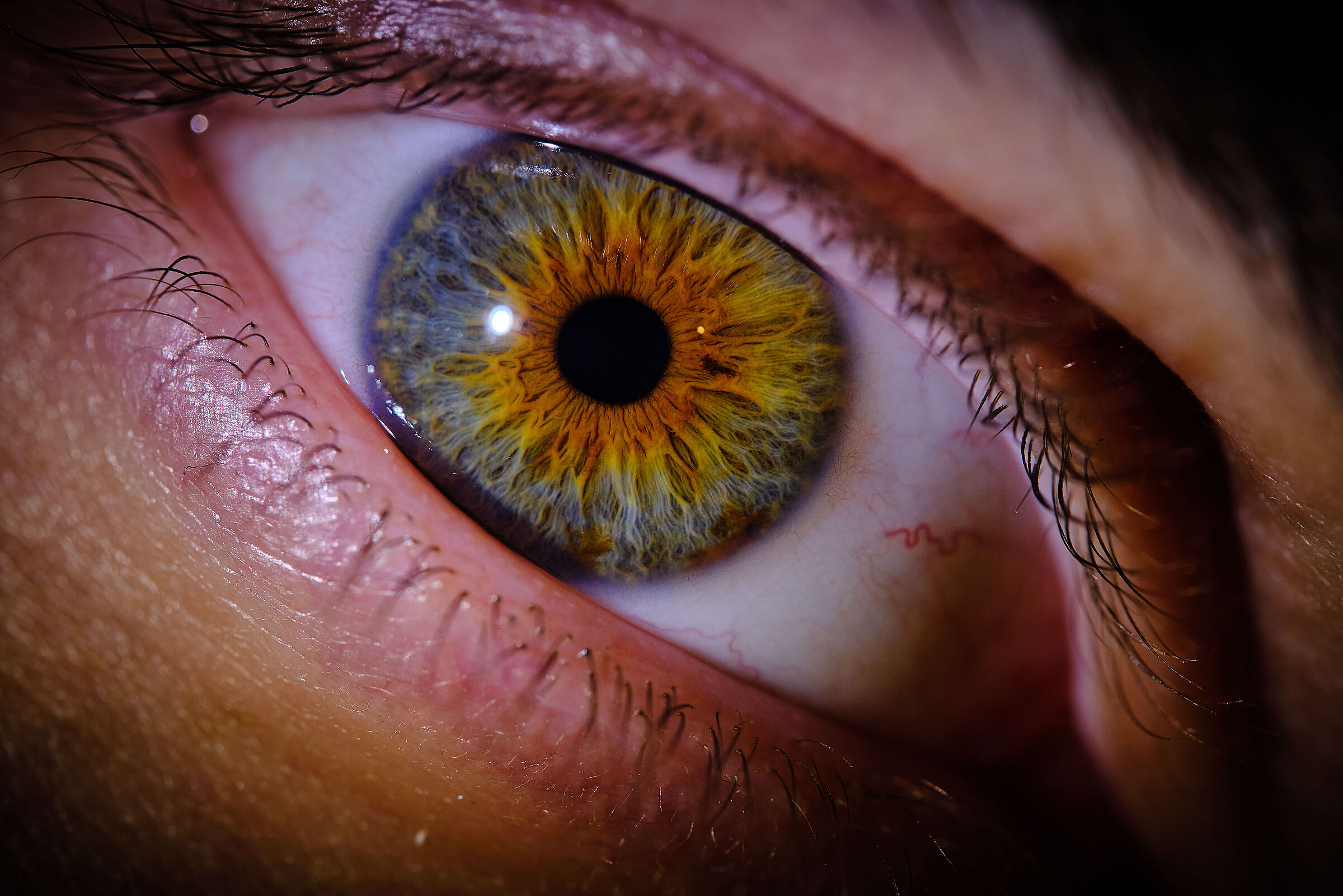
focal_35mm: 120
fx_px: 4476
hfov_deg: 17.1
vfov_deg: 11.4
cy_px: 448
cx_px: 672
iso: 400
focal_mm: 80
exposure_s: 1/200
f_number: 6.4
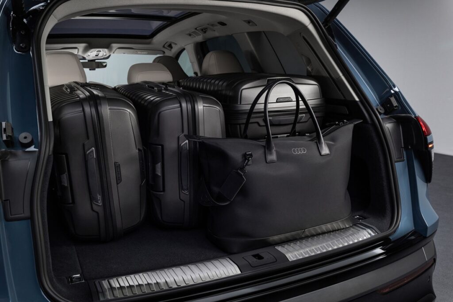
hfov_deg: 55.8
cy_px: 151
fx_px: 428
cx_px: 226
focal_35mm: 34
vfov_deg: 38.9
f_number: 9
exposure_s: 1/2.5
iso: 100
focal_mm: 34
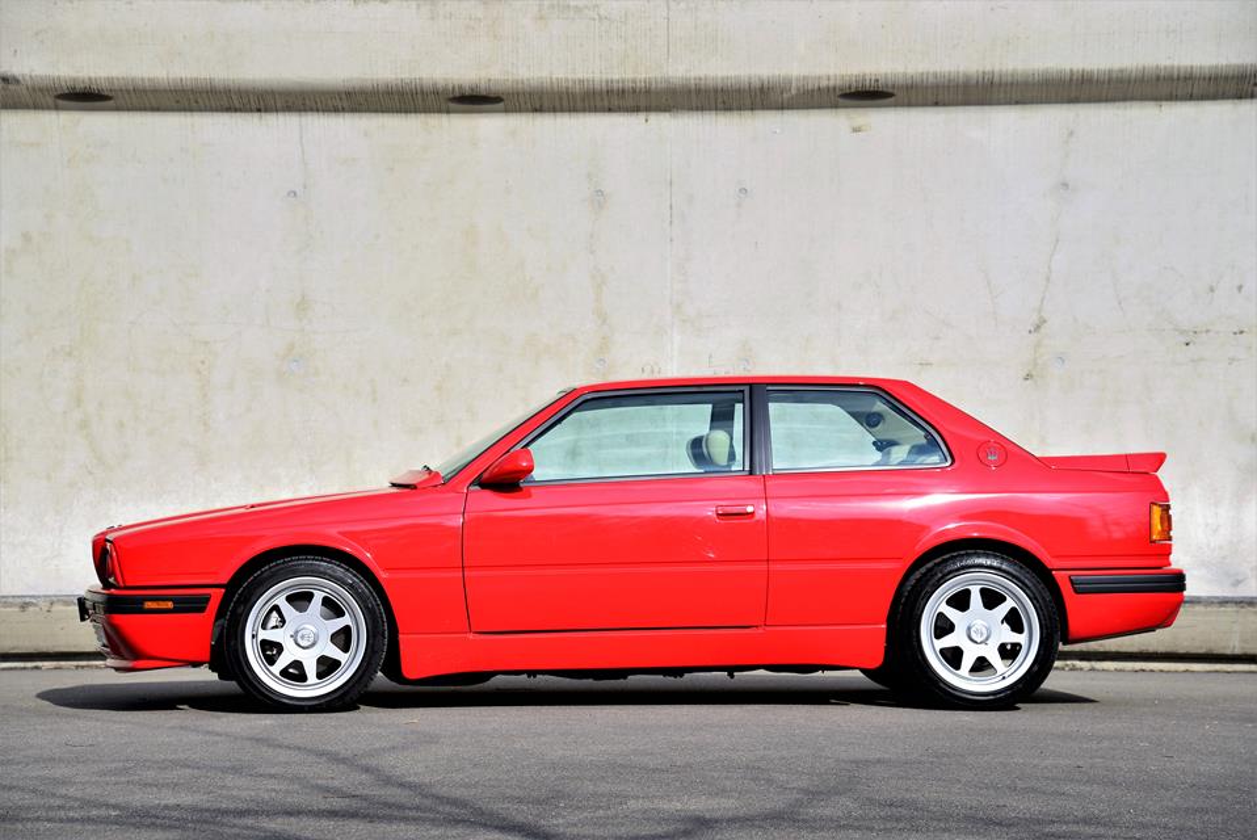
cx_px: 628
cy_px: 420
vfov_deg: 14.0
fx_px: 3424
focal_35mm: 98
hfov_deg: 20.8
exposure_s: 1/200
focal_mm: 98
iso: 100
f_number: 8
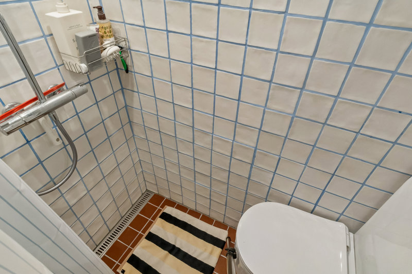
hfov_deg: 90.0
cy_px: 137
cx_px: 206
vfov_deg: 67.4
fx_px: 206
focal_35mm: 18
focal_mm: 12
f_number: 10
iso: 400
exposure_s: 1/2
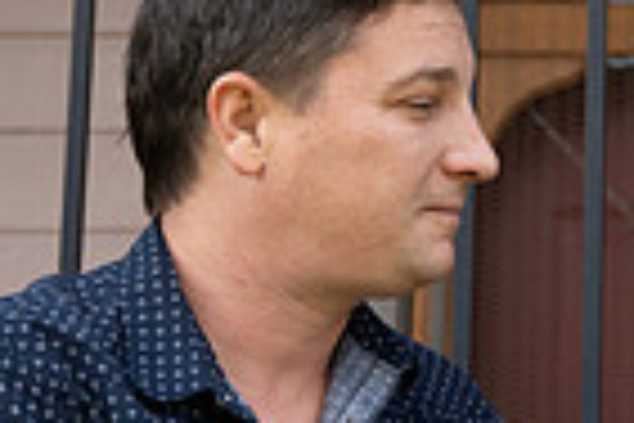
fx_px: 3258
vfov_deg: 7.4
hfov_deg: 10.8
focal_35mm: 185
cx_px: 832
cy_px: 110
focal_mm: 45
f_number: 2.8
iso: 125
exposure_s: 1/250
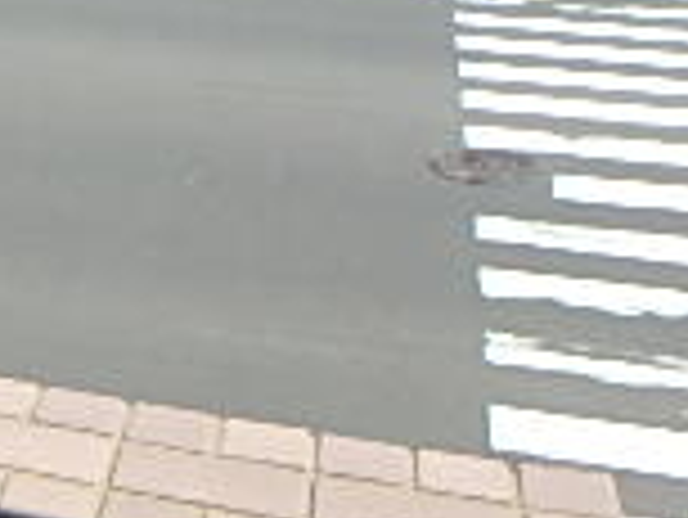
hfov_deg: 19.6
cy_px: -536
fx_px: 1750
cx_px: -310
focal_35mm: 88
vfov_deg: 14.0
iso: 125
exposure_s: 1/640
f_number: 3.5
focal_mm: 3.7
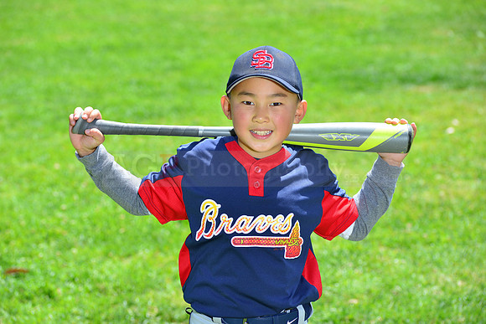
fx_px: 1958
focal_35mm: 145
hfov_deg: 14.2
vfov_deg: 9.5
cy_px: 162
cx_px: 243
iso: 200
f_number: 8
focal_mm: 145
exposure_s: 1/200
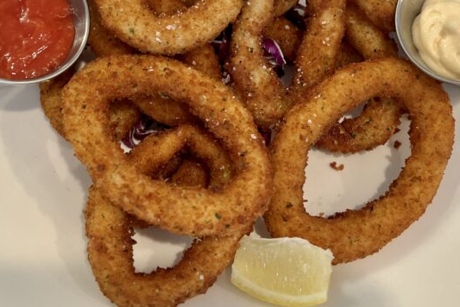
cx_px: 238
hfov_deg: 38.2
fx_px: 664
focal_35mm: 52
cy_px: 86
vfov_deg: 25.7
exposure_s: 1/120
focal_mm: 5.7
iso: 125
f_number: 1.5
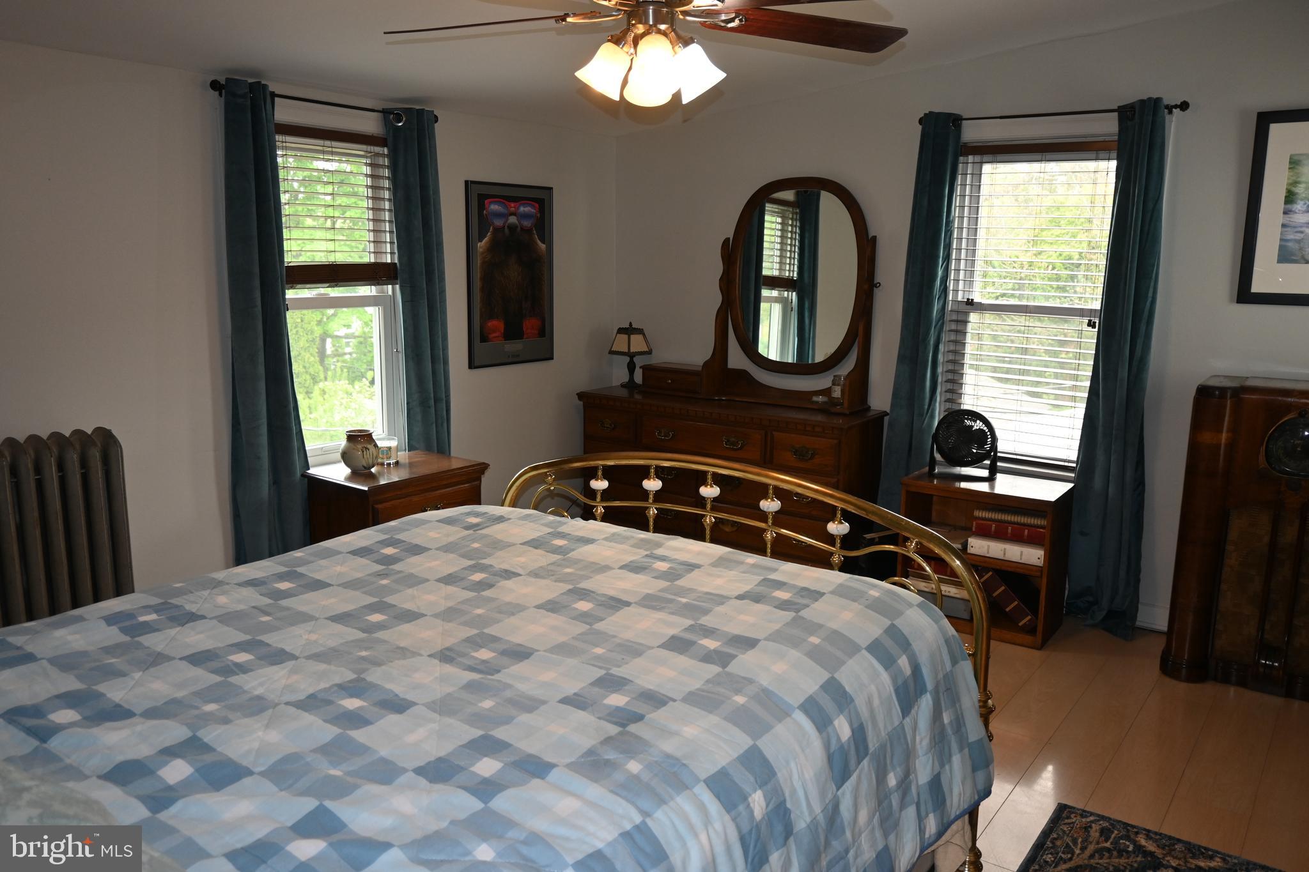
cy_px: 436
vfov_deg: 46.8
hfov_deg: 65.9
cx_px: 654
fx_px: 1009
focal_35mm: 28
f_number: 3.8
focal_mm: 18.5
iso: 400
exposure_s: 1/80
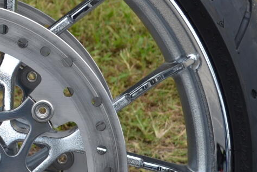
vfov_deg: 6.2
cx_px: -56
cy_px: 147
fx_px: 1579
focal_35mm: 221
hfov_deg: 9.2
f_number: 7.1
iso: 100
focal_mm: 35
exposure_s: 1/200
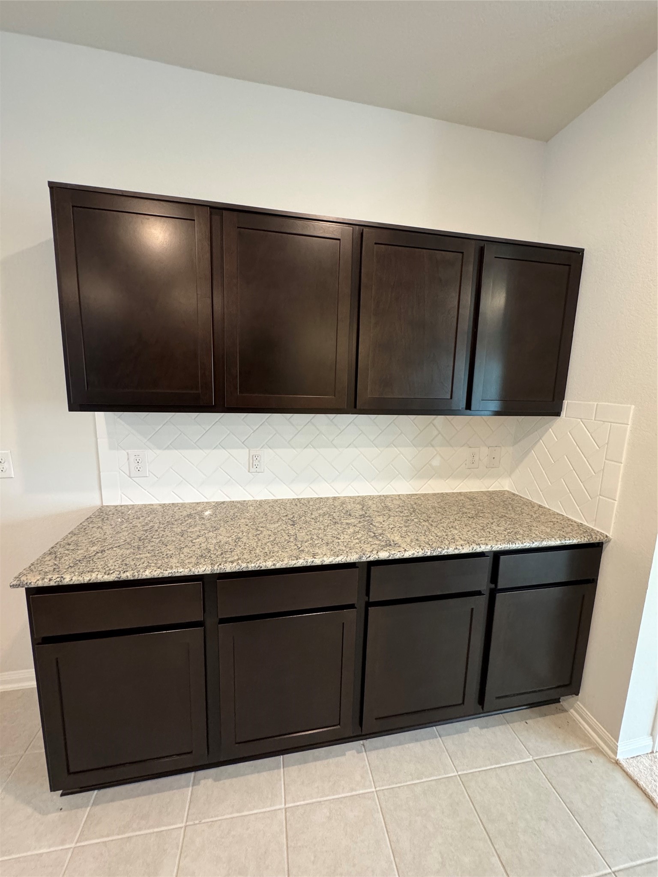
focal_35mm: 14
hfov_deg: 85.7
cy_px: 438
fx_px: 355
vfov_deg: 102.1
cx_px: 329
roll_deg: -1.0
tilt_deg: -8.4
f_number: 2.2
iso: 400
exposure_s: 1/60
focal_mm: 2.22
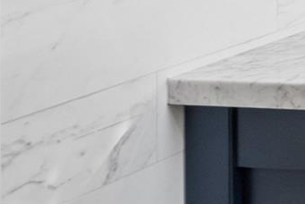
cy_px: -213
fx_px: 763
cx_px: 895
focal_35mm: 90
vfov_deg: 13.1
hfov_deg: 11.8
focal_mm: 10.1
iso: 320
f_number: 11
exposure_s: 1/15
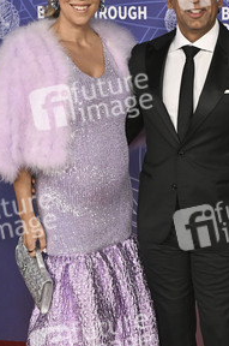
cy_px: 162
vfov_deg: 31.5
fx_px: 613
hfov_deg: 21.2
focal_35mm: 64
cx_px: 126
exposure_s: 1/320
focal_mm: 46
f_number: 4
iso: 2000
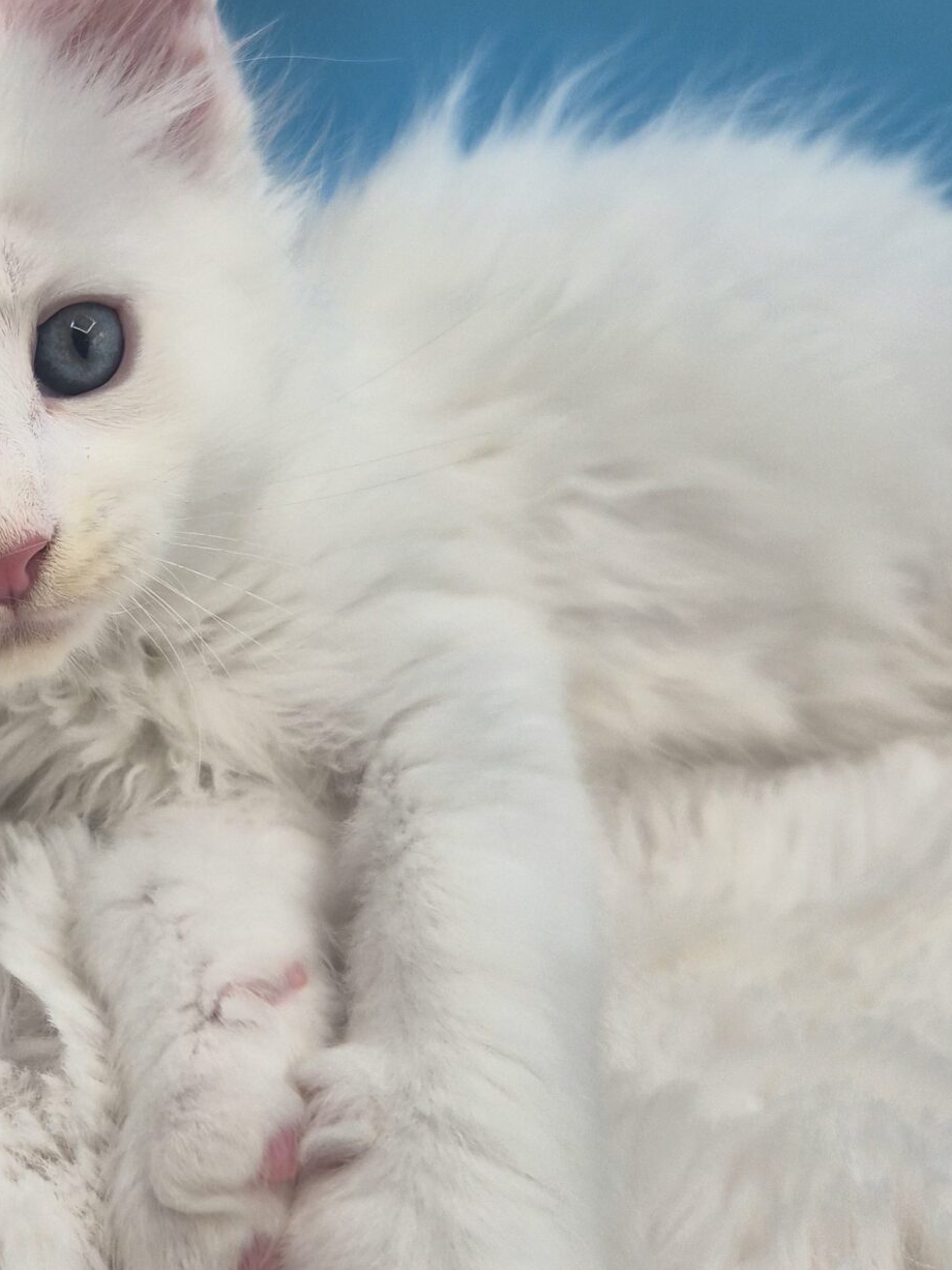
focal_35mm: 48
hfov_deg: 28.3
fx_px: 1760
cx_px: -12
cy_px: 628
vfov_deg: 39.7
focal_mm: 5.4
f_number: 1.8
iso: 80
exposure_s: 1/576
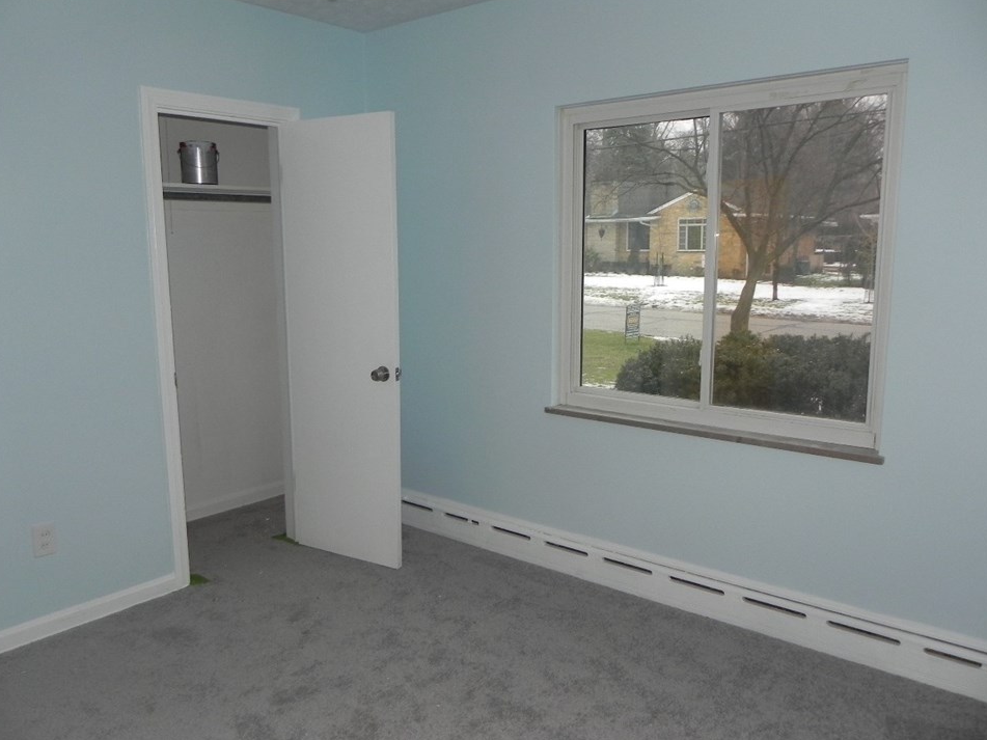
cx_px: 486
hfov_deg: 63.4
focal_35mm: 28
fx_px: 798
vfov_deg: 49.7
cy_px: 395
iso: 200
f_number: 2.8
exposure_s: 1/30
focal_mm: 4.6
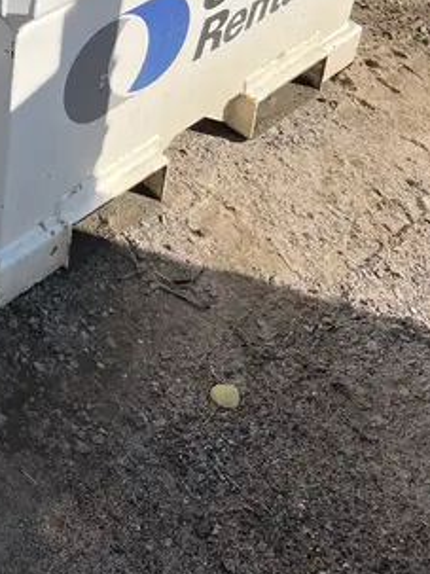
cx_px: 9
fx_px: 1044
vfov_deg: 27.2
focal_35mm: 63
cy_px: -111
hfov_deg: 22.5
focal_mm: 5.1
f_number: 1.6
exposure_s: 1/4651
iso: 50
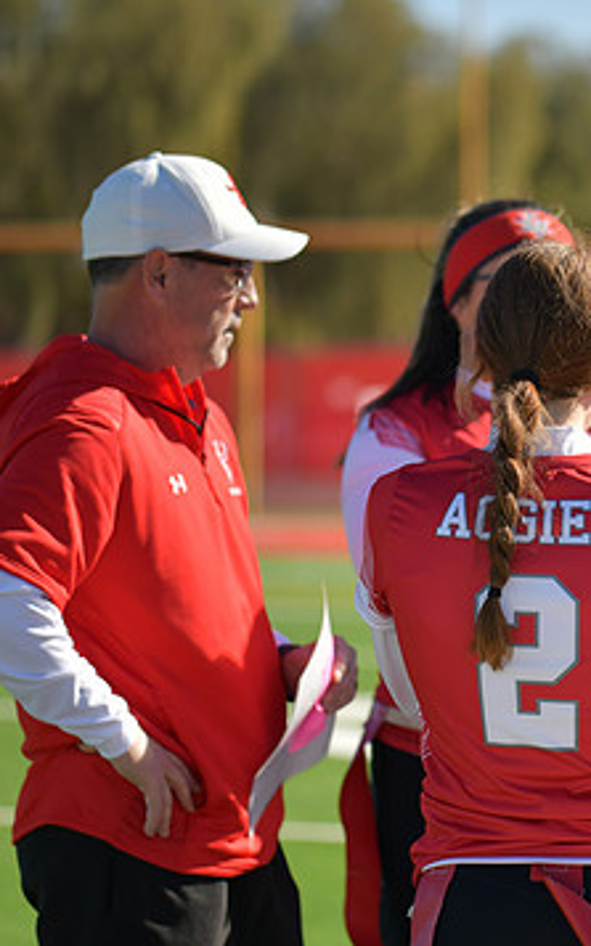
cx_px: 678
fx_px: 5130
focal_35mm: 199
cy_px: 444
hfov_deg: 6.6
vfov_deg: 10.5
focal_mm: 120
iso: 280
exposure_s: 1/6400
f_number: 2.8
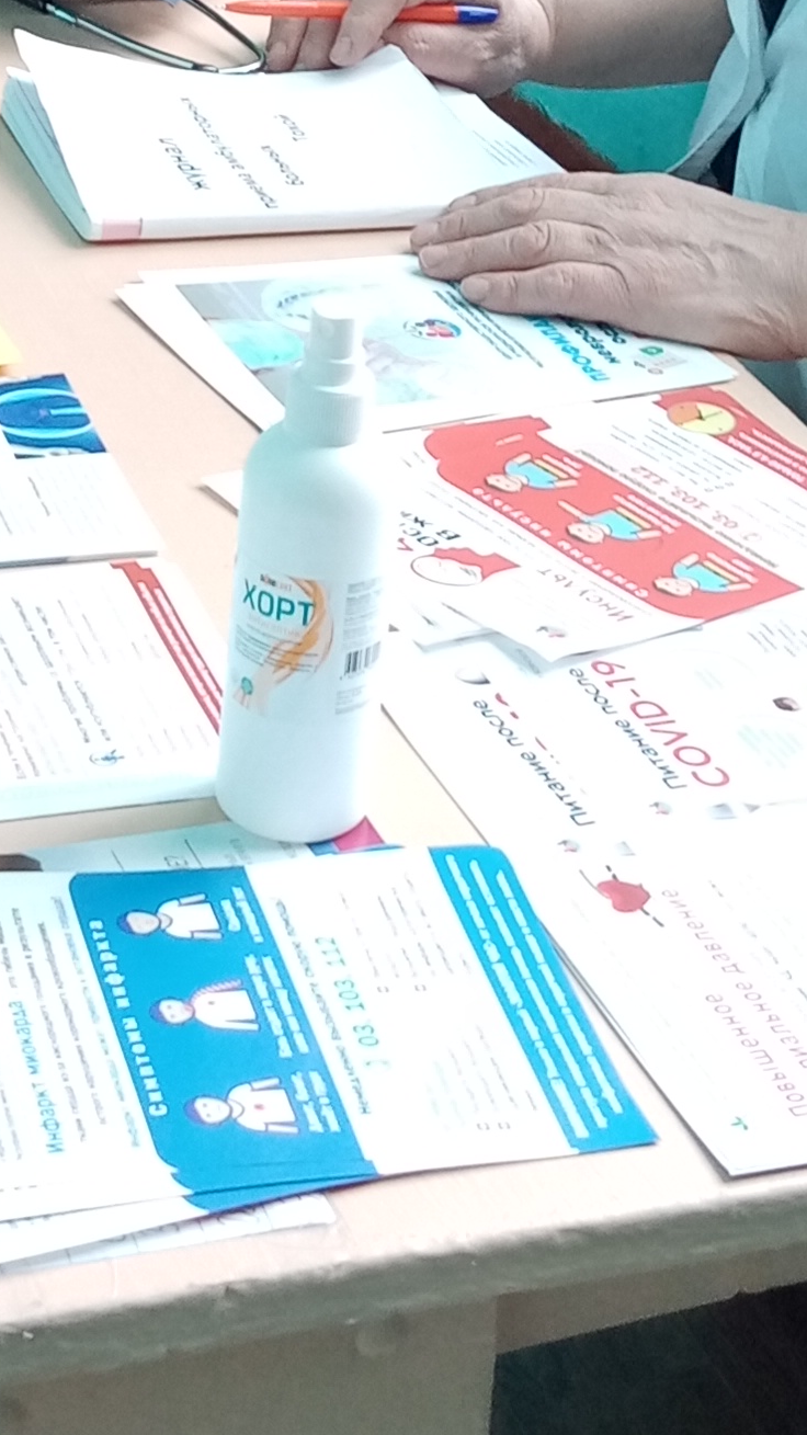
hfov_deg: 13.4
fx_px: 3425
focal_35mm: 90
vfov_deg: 23.0
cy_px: 93
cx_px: 343
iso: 163
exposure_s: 1/33.3
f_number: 1.8
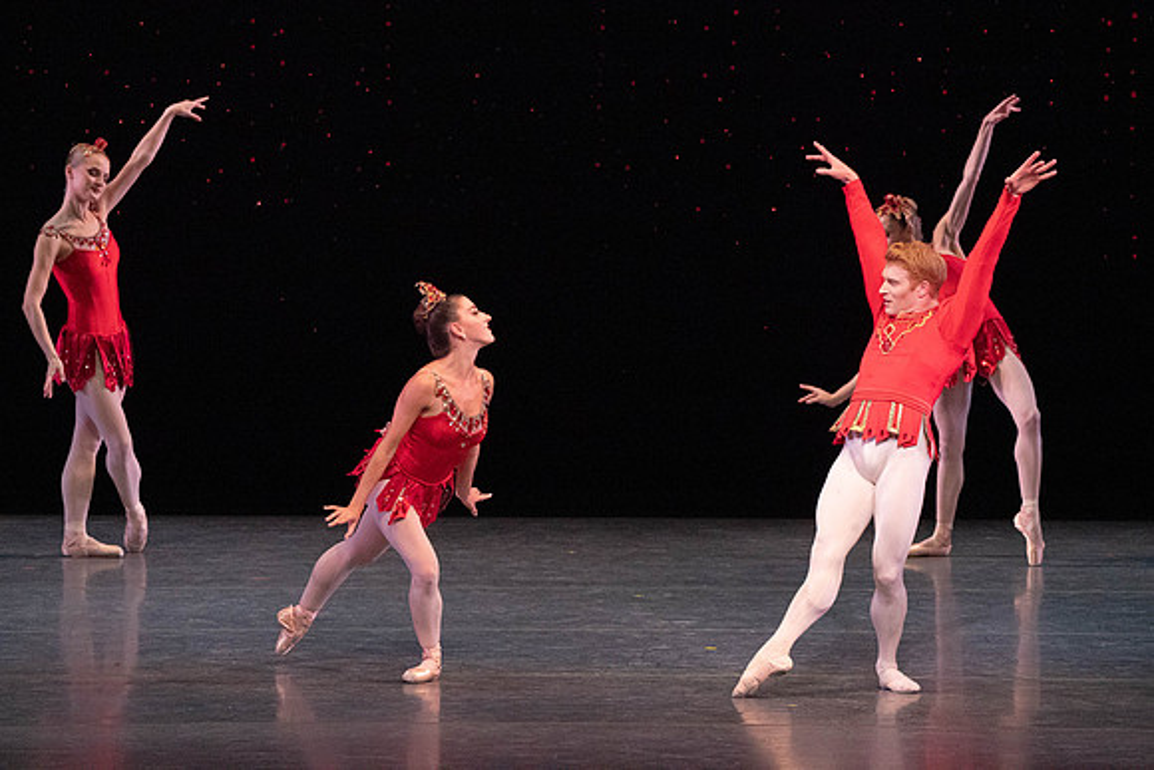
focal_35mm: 333
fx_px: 10676
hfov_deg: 6.2
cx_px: 577
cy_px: 385
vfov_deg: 4.1
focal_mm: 333
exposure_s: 1/500
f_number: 11
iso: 16000
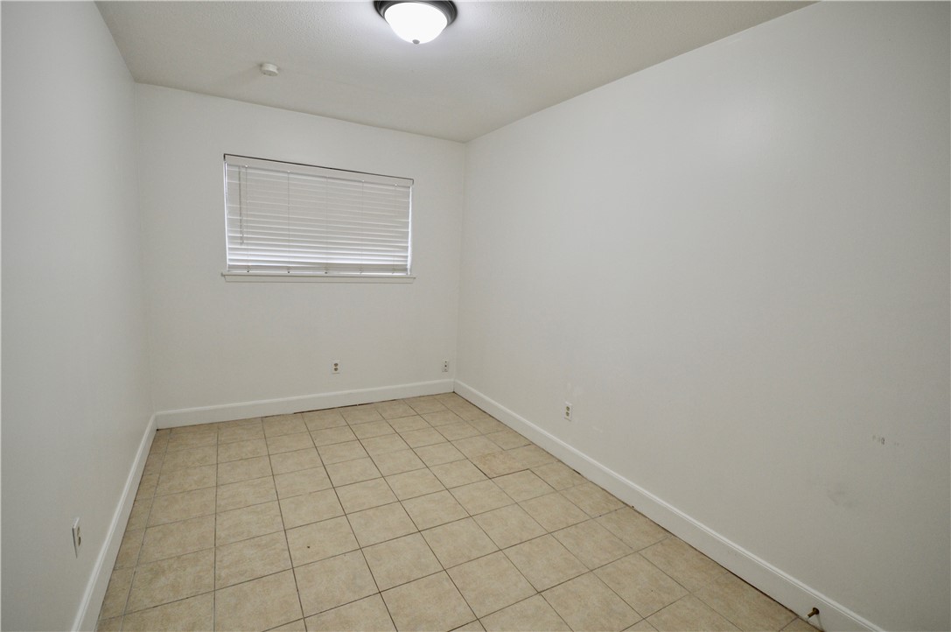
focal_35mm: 15
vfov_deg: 77.2
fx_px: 396
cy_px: 316
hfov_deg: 100.5
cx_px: 476
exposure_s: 1/80
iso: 400
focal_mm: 10
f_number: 4.5
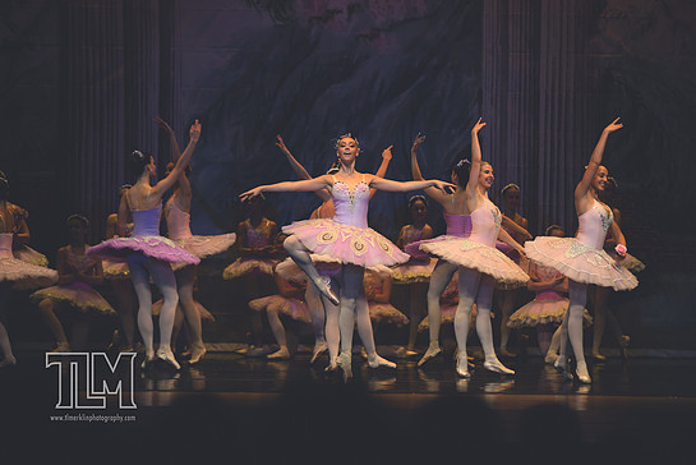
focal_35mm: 175
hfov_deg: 11.7
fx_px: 3385
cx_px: 380
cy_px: 187
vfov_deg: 7.9
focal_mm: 135
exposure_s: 1/500
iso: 400
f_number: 2.8
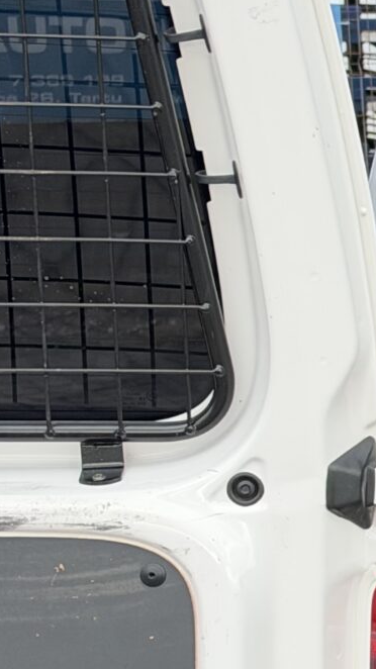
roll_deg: +0.0
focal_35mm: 139
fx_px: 2466
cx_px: 1291
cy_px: 523
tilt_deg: -10.0
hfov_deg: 7.3
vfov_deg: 15.4
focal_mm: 6.93
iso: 64
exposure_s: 1/516
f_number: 1.8
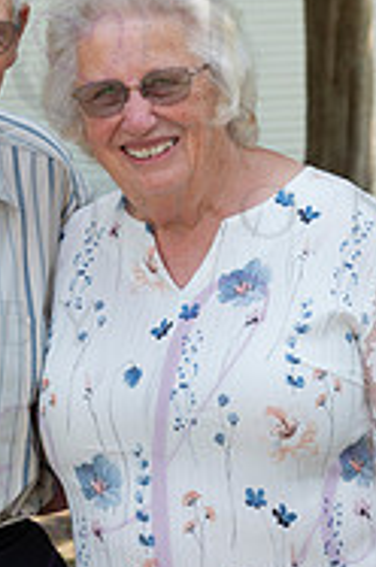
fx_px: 3223
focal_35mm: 205
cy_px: 318
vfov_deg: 10.1
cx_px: 91
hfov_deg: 6.7
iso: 500
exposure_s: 1/200
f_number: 8
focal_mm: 85
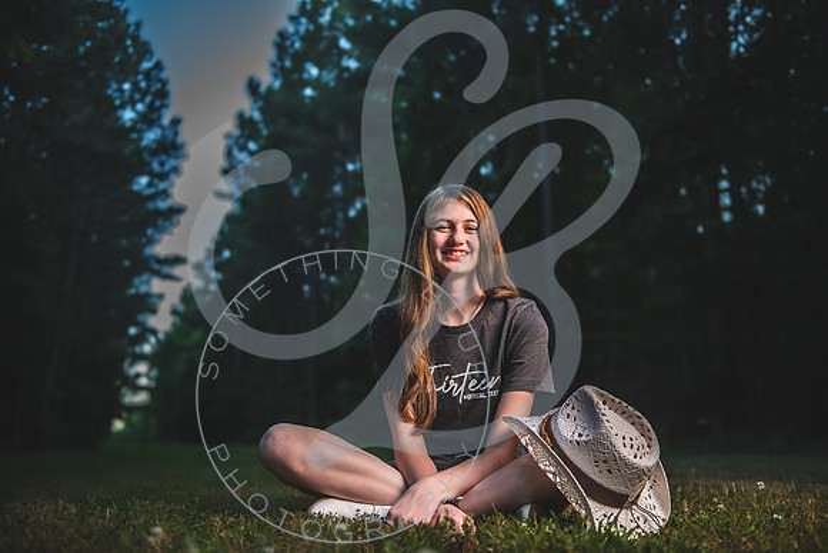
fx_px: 874
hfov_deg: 50.7
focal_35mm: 38
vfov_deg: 35.1
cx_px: 414
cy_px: 276
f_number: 2.8
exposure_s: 1/320
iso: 500
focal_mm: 38
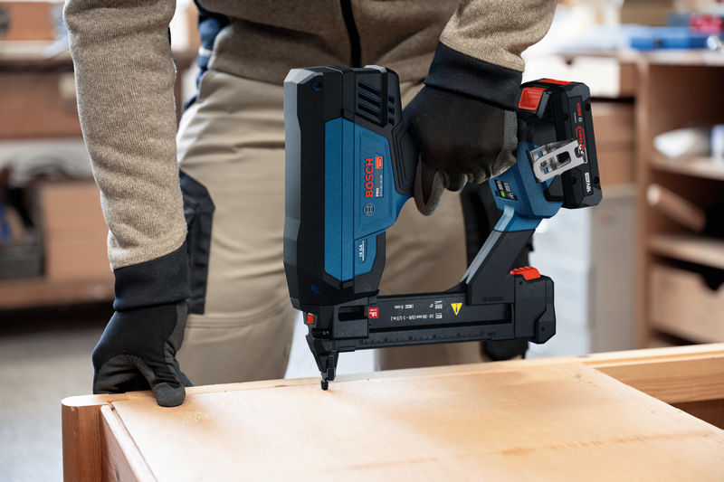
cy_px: 241
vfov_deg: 20.6
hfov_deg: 30.5
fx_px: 1327
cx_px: 362
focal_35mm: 66
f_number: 3.2
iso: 1250
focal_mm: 66
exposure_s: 1/80
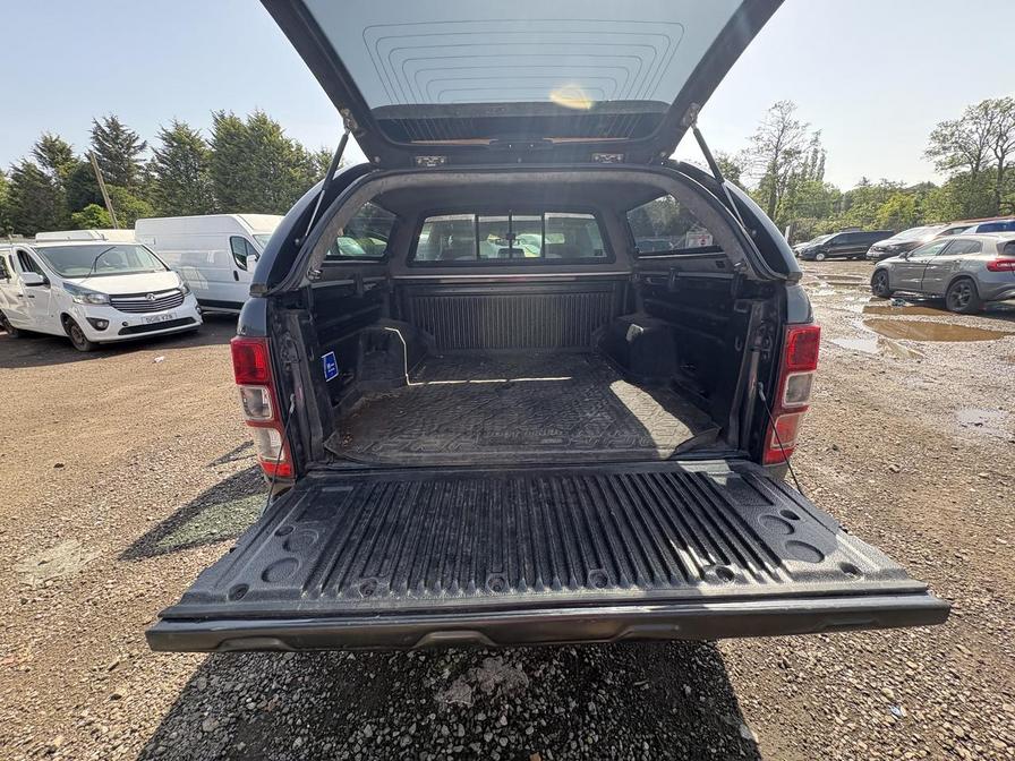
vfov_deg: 85.7
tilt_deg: -14.9
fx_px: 411
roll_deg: -2.4
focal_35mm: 14
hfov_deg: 102.1
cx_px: 508
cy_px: 380
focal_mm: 2.22
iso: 64
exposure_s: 1/260
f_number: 2.2
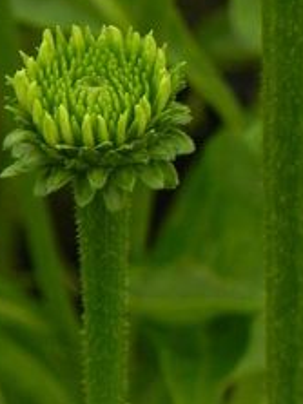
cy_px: -197
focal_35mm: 888
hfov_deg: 1.7
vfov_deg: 2.2
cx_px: 285
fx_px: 10374
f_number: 5
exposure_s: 1/40
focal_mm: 44
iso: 160
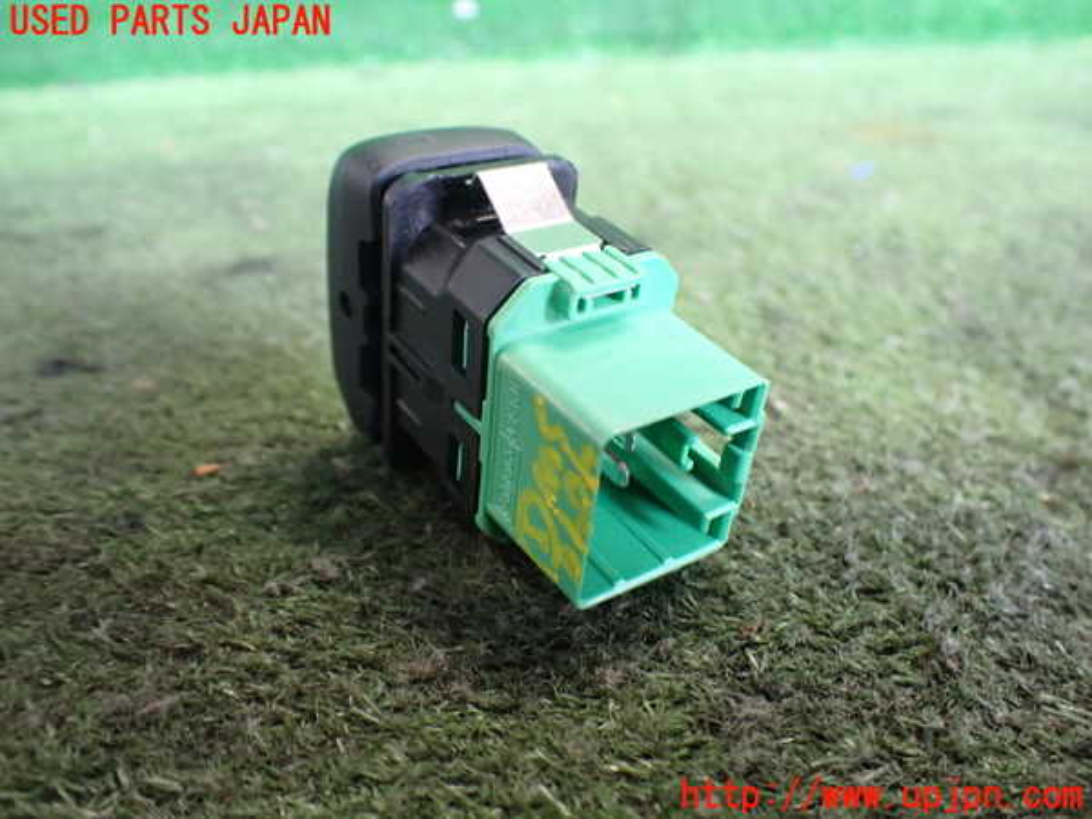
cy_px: 410
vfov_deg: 46.8
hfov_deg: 60.0
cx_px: 546
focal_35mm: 30
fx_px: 946
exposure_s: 1/60
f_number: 2.3
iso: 800
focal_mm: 5.4
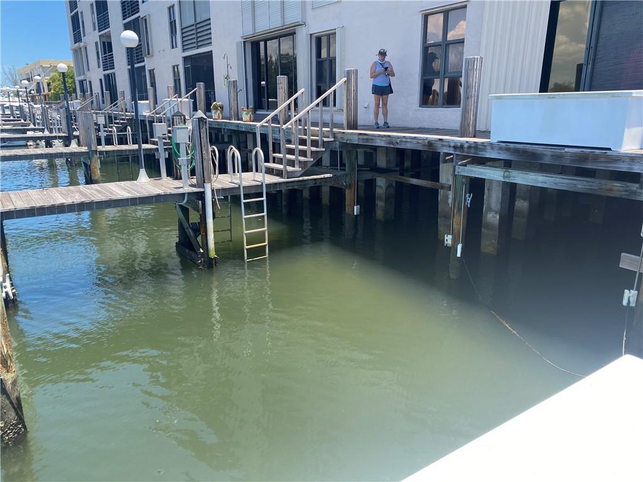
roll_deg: +0.0
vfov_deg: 53.1
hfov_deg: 67.3
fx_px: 483
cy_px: 241
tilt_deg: -14.4
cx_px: 322
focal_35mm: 26
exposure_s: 1/905
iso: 32
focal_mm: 4.25
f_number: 1.8
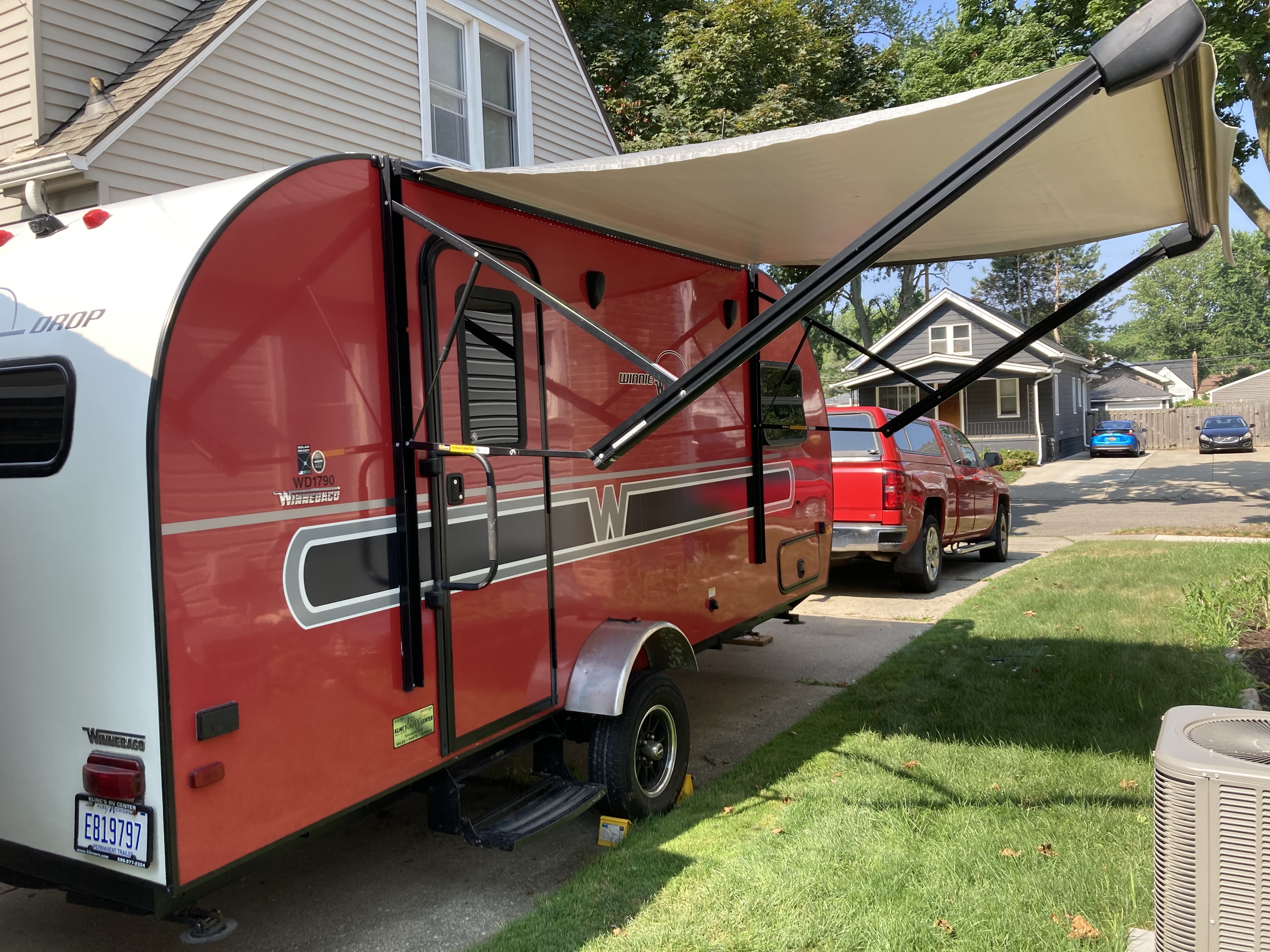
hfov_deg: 63.4
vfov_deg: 49.7
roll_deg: +2.3
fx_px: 1027
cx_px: 635
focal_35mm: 28
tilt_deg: -1.6
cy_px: 476
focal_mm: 3.99
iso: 20
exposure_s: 1/414
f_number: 1.8
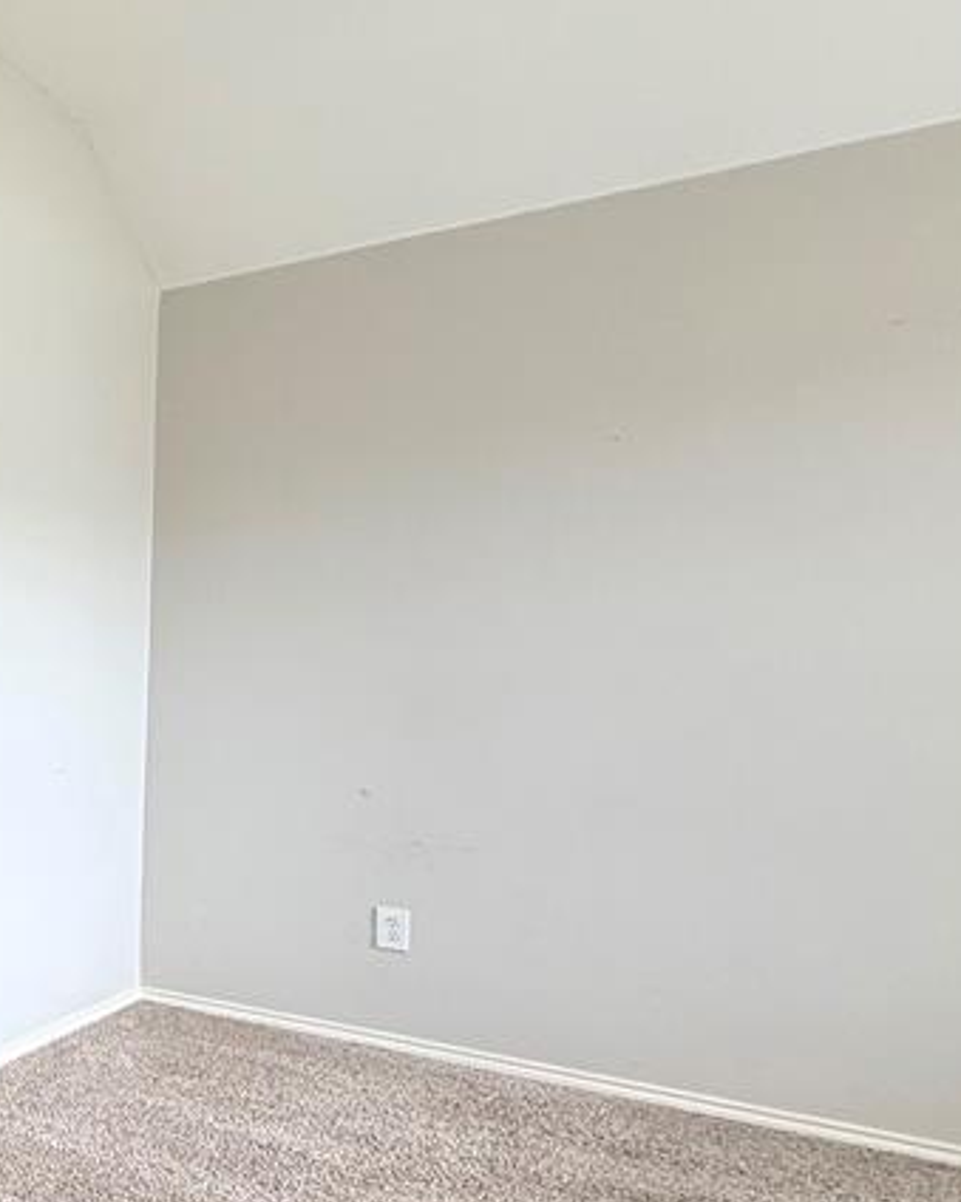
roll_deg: -0.6
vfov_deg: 54.0
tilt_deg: -1.5
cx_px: -451
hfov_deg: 29.3
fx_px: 1174
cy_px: 695
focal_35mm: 33
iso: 160
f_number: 2.2
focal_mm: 2.22
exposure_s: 1/60
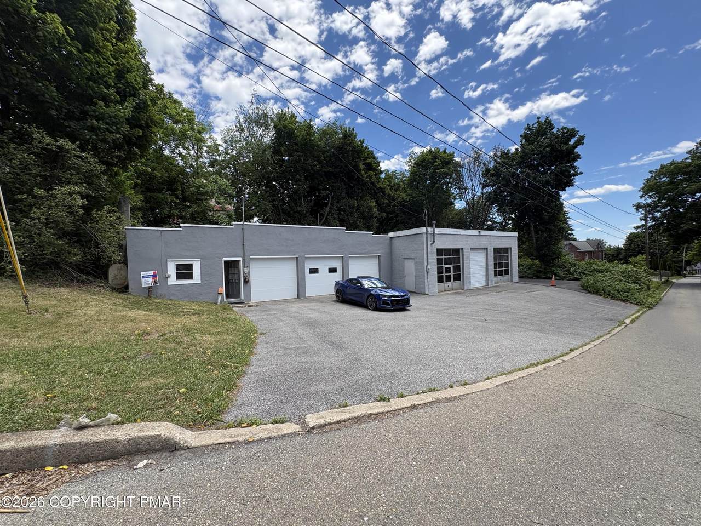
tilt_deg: +0.8
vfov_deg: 85.7
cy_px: 263
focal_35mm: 14
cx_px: 350
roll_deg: +2.6
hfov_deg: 102.1
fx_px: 284
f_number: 2.2
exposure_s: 1/968
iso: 50
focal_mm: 2.22
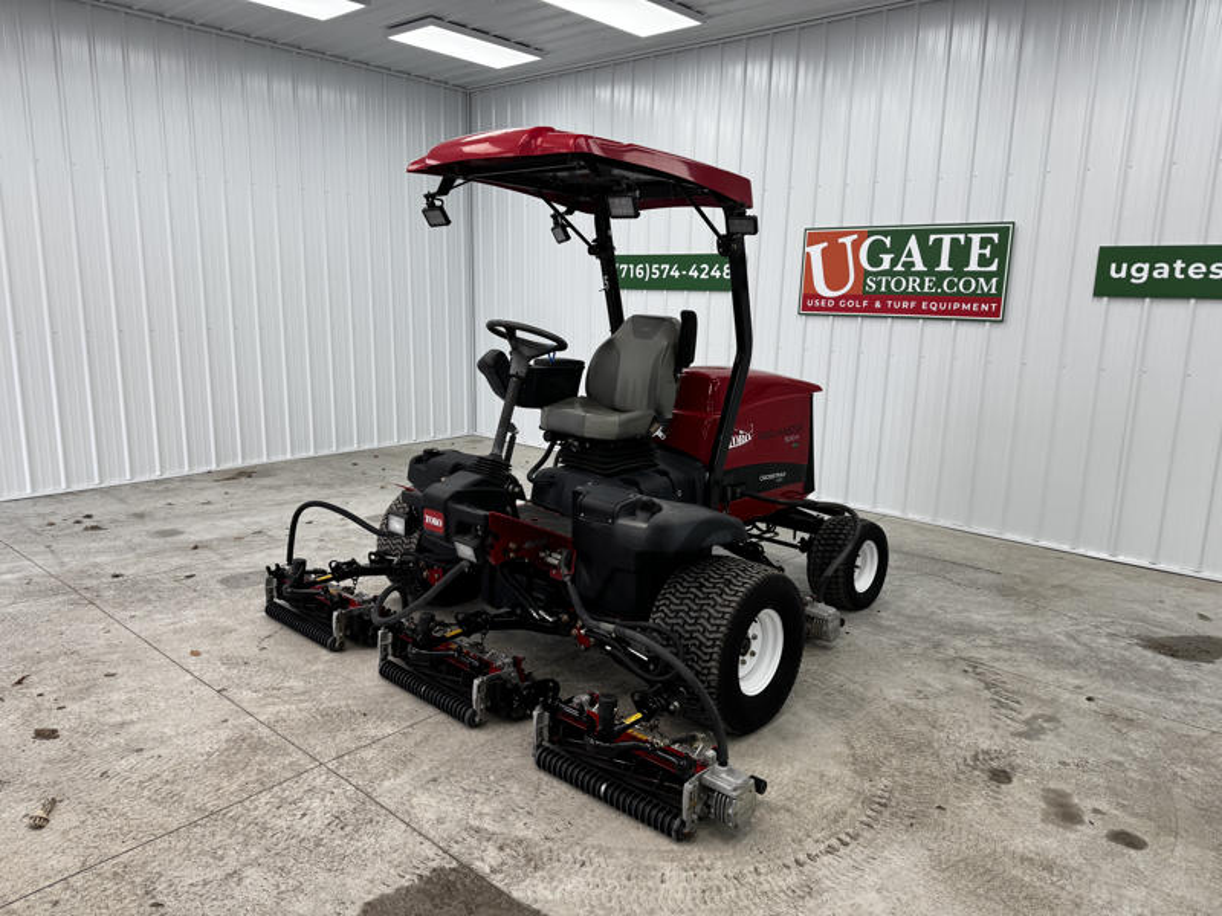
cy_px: 458
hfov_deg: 71.6
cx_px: 611
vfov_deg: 56.8
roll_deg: -1.4
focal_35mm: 24
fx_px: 847
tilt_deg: -11.6
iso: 64
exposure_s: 1/120
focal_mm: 6.76
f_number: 1.78
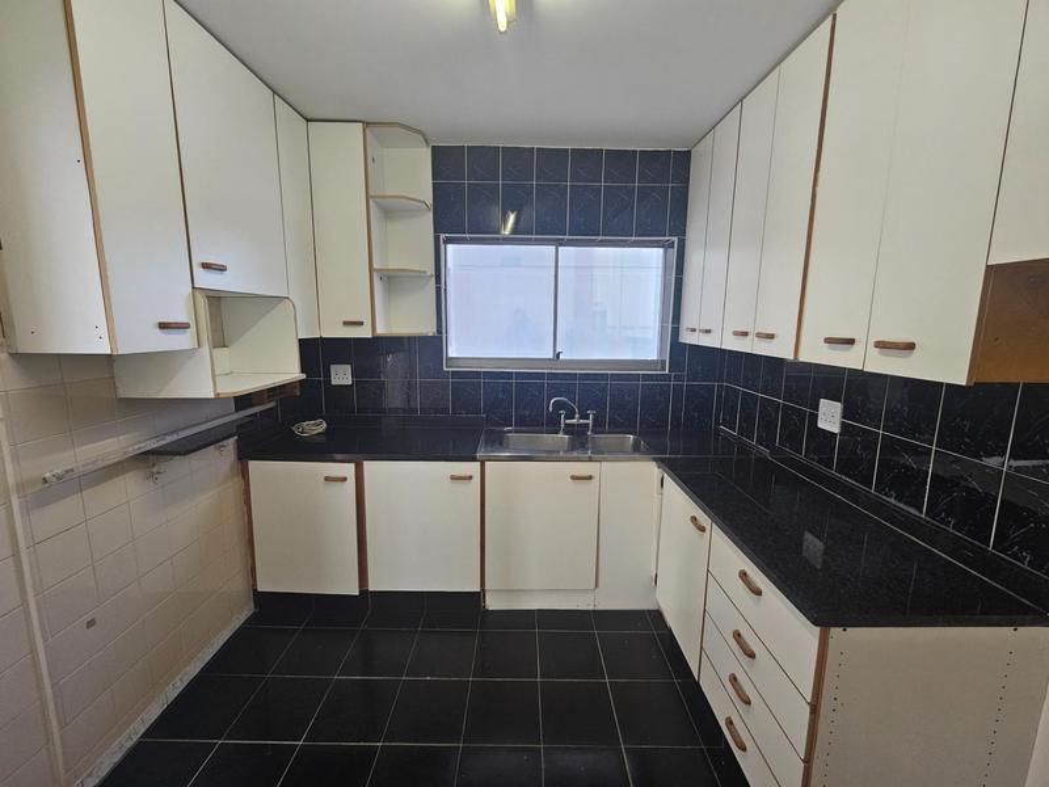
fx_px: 394
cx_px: 524
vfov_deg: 89.9
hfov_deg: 106.2
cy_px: 394
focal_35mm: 13
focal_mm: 2.2
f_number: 2.2
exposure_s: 1/50
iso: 125
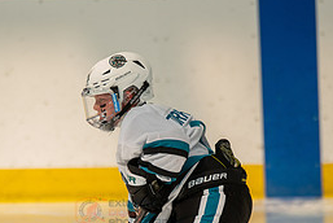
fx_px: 5445
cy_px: 215
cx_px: 131
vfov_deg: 2.3
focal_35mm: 588
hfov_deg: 3.5
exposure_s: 1/4000
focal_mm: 261
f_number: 3.2
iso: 1600
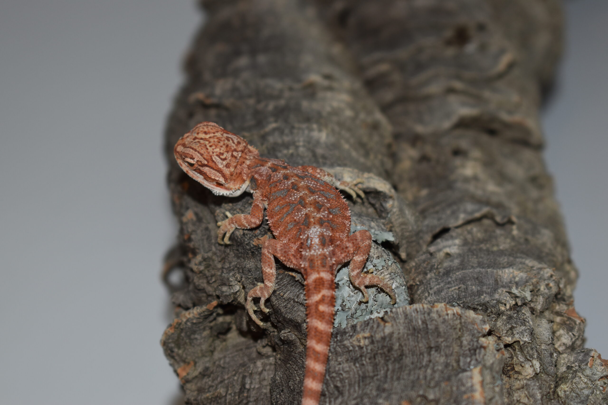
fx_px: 1393
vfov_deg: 16.6
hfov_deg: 24.6
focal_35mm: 82
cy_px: 202
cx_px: 304
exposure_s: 1/30
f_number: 5.6
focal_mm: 55
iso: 200
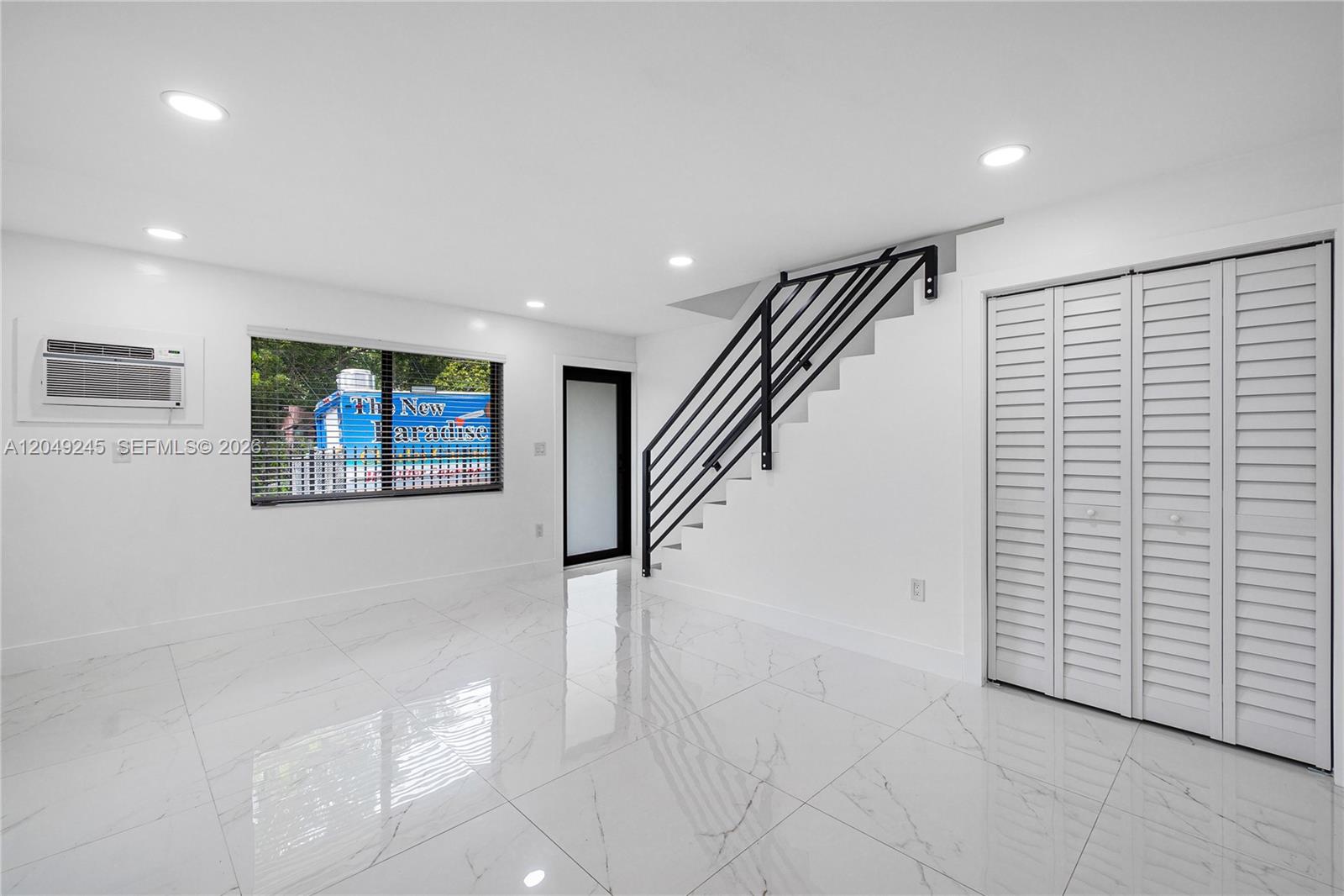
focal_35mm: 16
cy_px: 448
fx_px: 597
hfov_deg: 96.7
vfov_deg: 73.7
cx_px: 672
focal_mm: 8
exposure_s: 1/40
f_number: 5.6
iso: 100
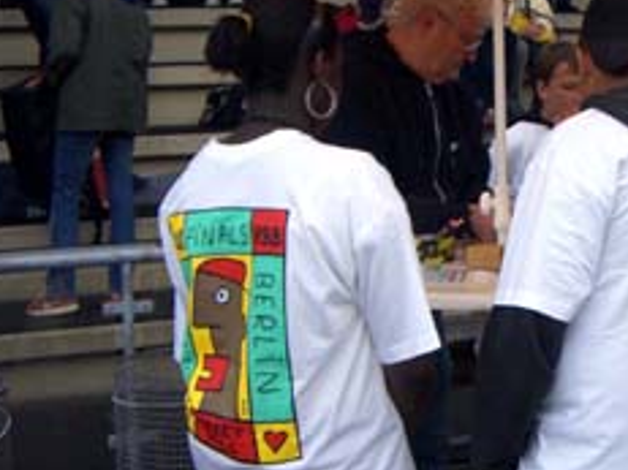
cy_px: 155
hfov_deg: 25.3
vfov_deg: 19.8
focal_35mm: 74
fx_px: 1342
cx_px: 593
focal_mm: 6.2
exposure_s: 1/400
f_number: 2.7
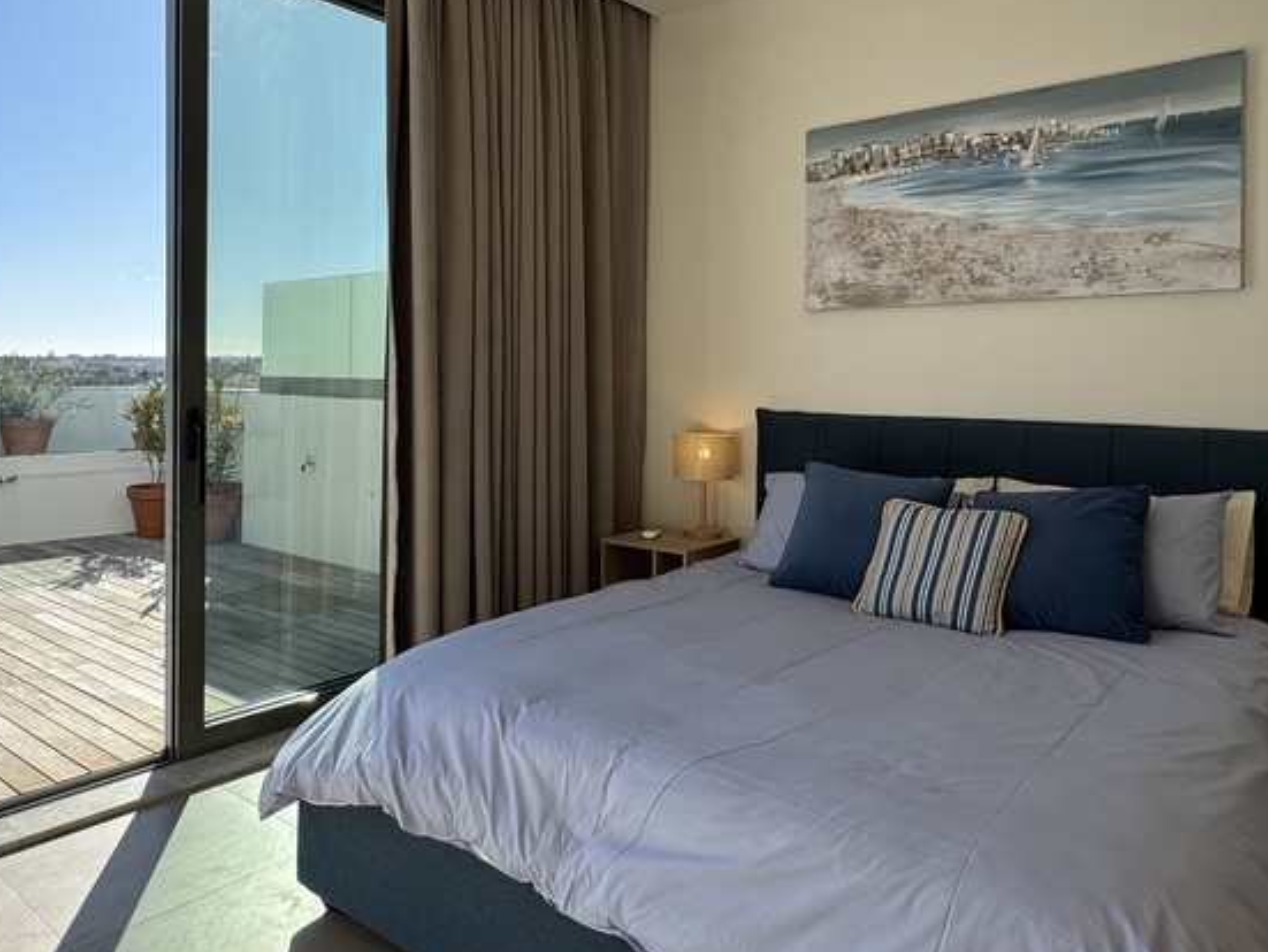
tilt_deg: -1.2
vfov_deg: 52.8
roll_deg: -1.1
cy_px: 391
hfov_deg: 67.2
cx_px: 591
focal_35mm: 26
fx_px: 953
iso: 50
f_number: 2.2
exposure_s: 1/796
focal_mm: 2.22
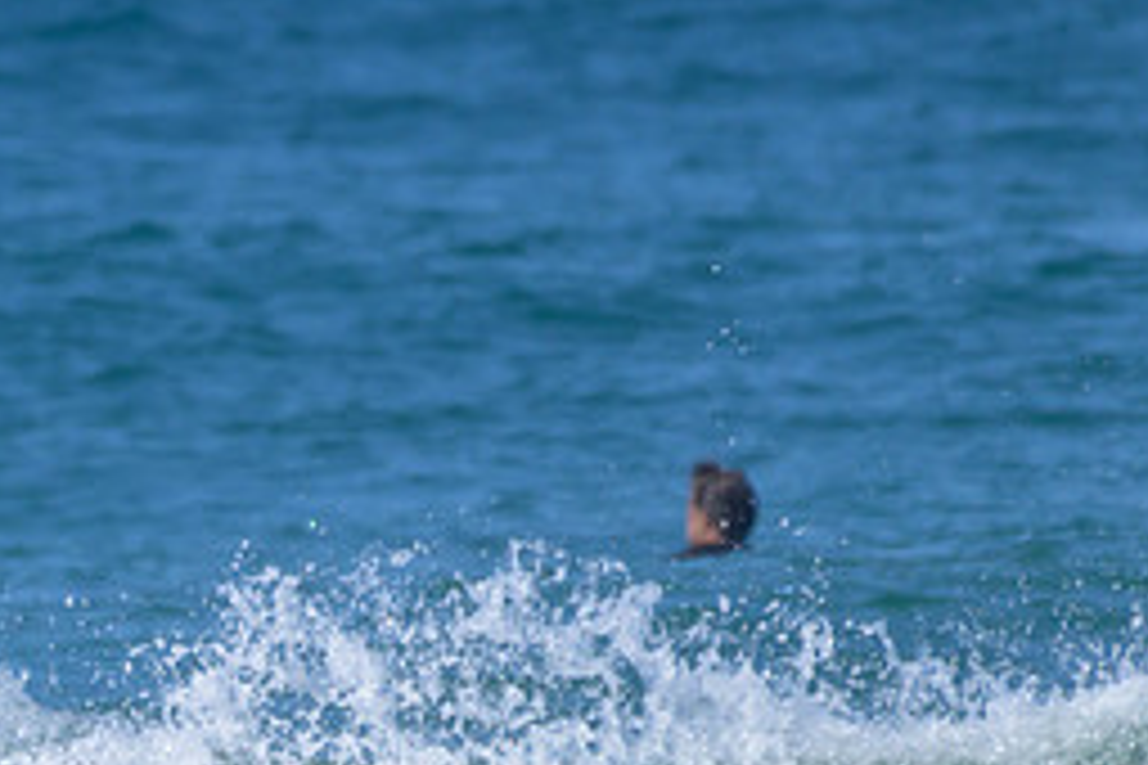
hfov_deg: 0.9
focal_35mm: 2277
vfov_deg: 0.6
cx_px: -77
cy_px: 866
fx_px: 72605
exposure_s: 1/2000
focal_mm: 1000
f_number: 11
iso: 1000
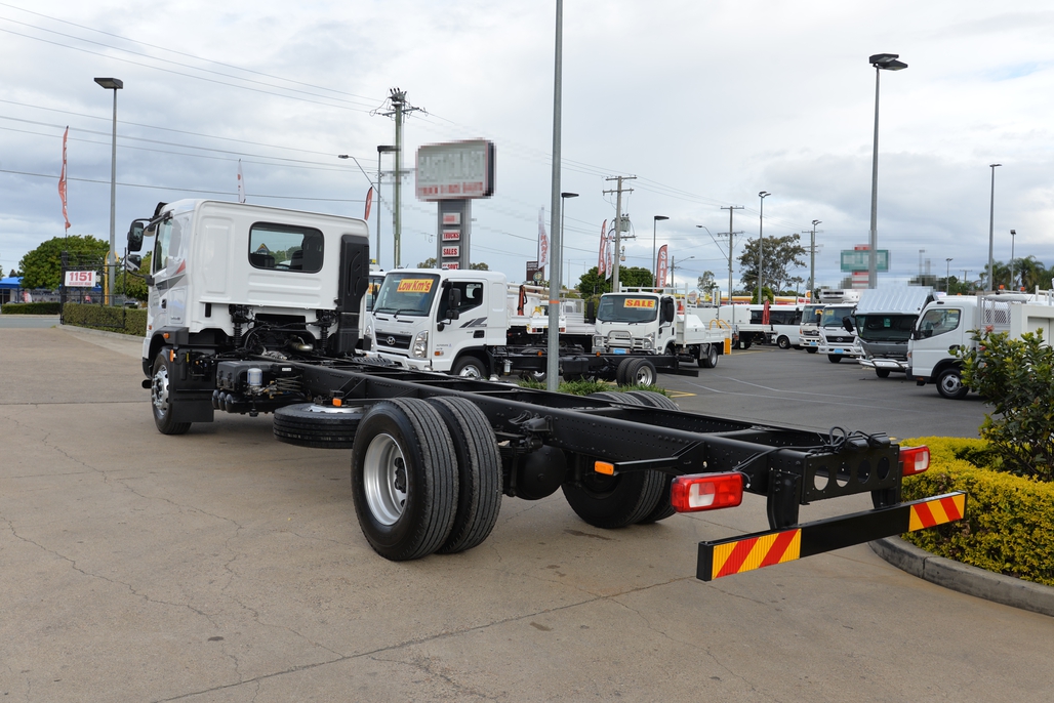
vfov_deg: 42.4
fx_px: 908
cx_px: 527
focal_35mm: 31
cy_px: 352
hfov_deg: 60.3
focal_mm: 31
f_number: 8
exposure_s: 1/250
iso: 200
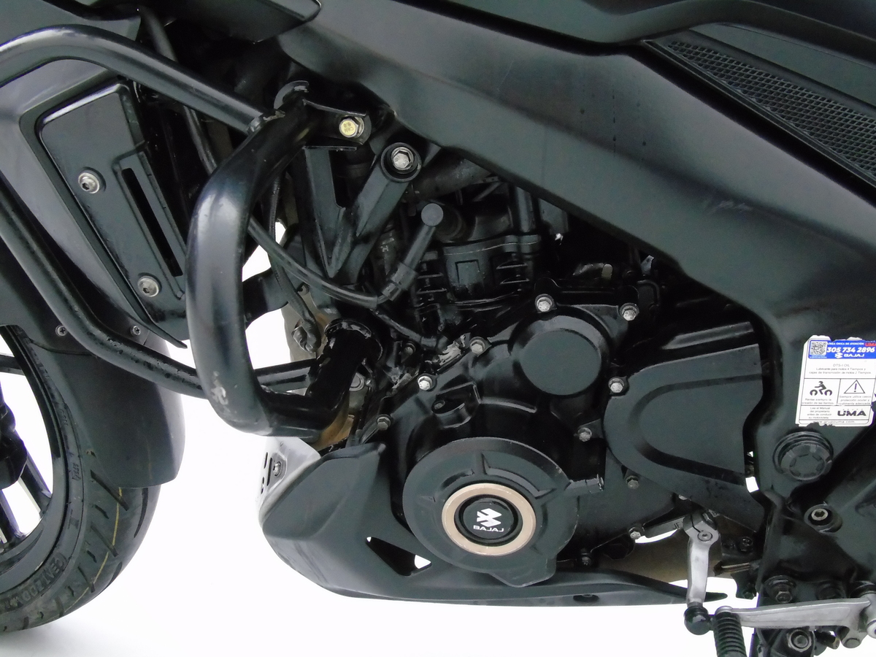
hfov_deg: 54.0
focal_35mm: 34
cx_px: 438
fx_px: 860
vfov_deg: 41.8
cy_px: 328
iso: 800
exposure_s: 1/30
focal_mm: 6.1
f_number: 3.8
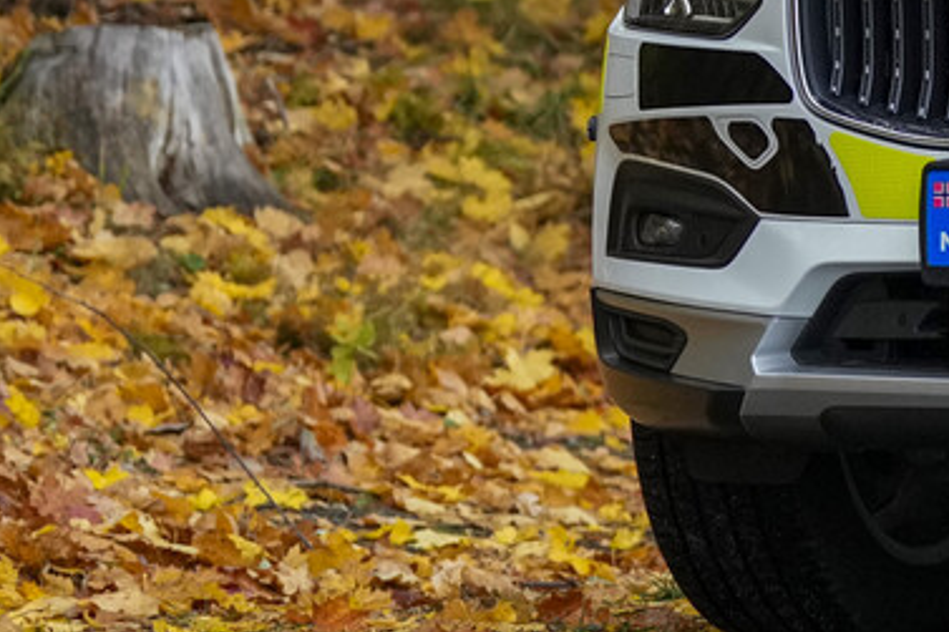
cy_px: -276
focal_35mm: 297
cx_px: 1828
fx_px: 7825
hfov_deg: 6.7
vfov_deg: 4.6
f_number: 2.8
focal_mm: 70
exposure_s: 1/800
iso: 2000
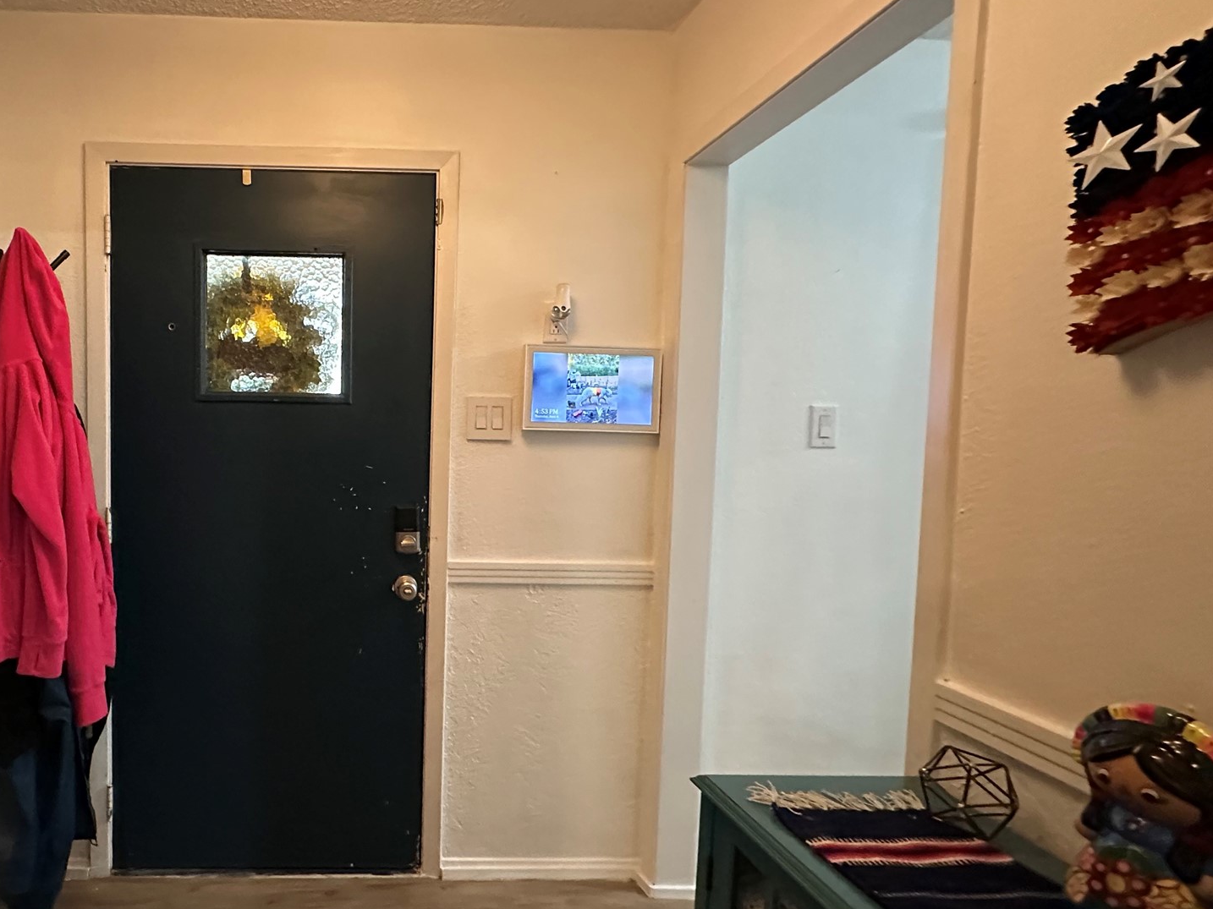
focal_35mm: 20
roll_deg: -1.5
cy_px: 470
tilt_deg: -5.7
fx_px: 701
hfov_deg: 77.4
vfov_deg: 65.9
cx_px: 349
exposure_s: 1/40
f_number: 2.2
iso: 800
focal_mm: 2.22
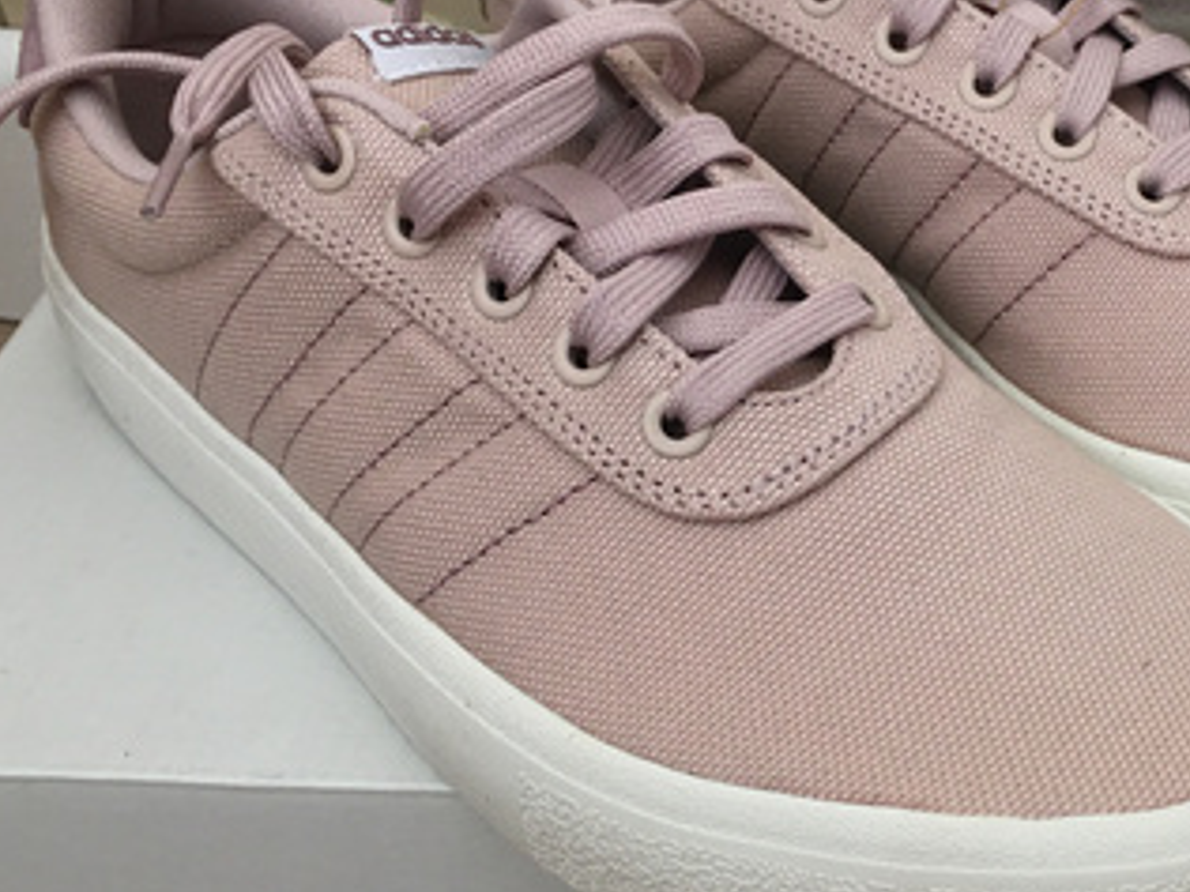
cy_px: 406
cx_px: 911
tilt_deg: -35.6
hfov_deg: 34.1
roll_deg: -1.4
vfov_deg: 26.5
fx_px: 1891
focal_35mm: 55
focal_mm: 4.15
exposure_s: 1/33
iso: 64
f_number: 2.2
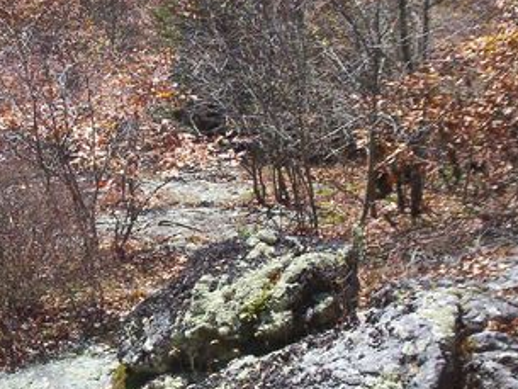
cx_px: 170
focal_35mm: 68
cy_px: 140
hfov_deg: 28.4
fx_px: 1018
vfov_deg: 21.6
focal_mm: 6
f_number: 4.5
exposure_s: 1/367
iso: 100
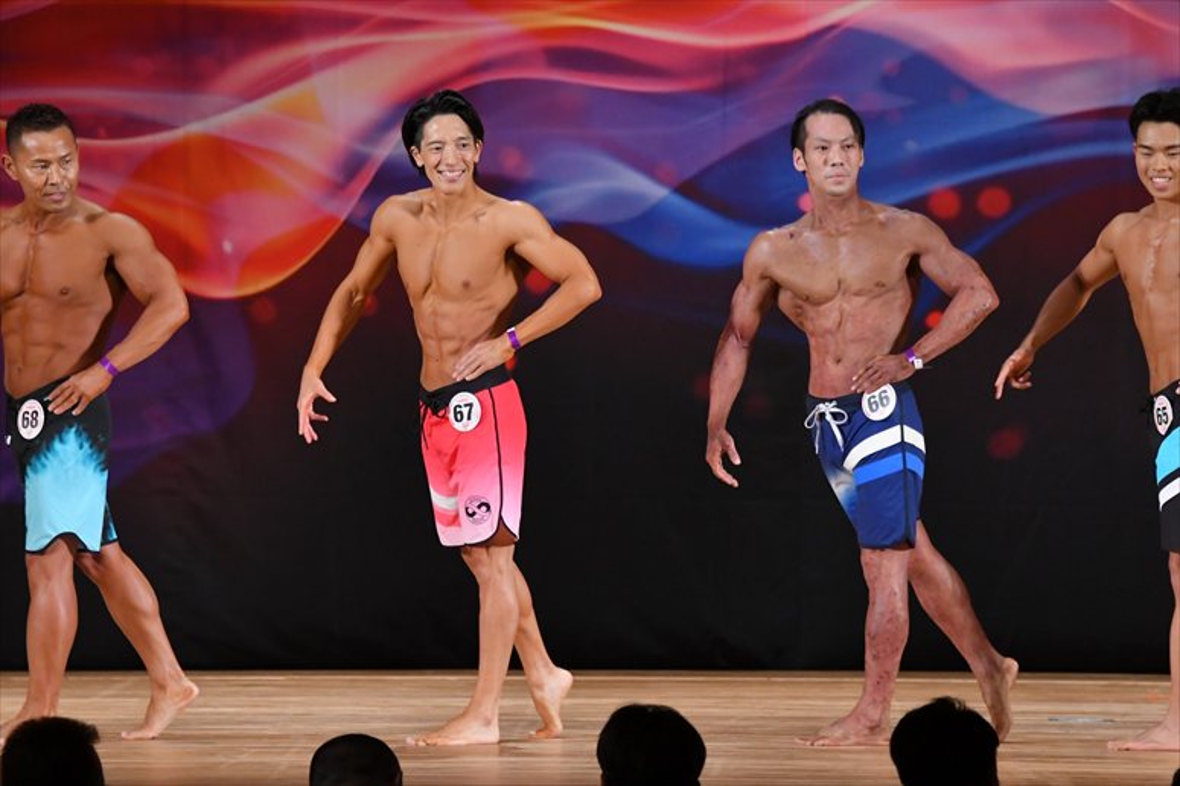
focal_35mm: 240
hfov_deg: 8.6
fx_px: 7863
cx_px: 590
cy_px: 393
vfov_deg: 5.7
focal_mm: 160
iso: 3200
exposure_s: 1/400
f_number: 5.6
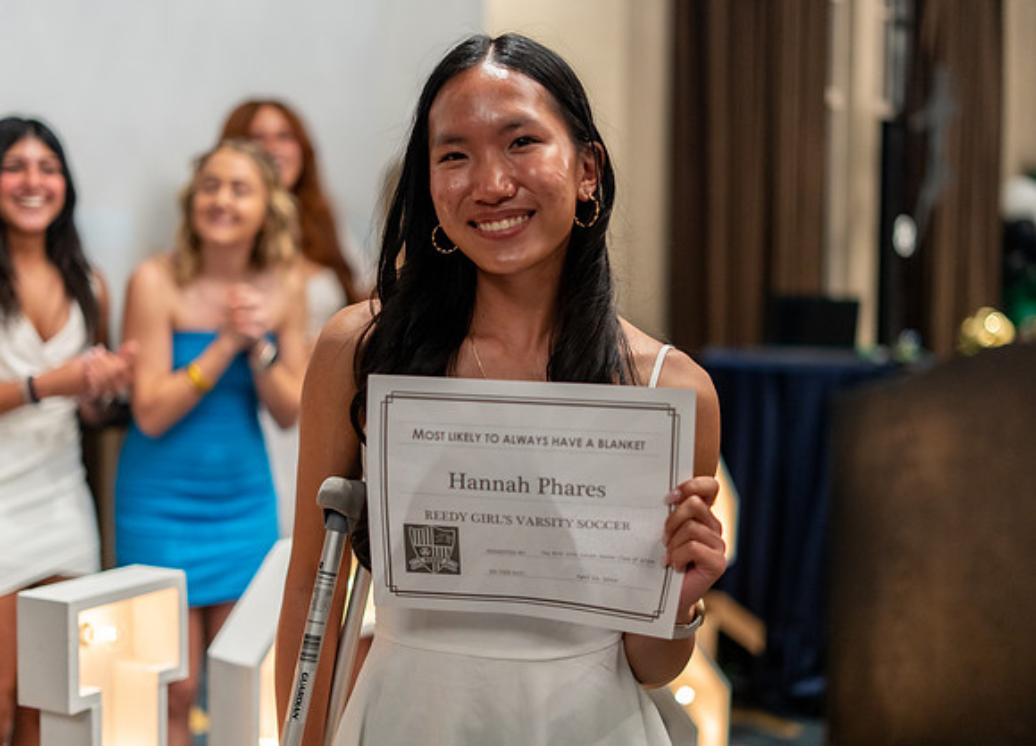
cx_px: 518
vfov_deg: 26.7
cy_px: 373
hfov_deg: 36.5
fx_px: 1572
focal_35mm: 53
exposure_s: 1/250
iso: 1000
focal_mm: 50
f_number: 1.8
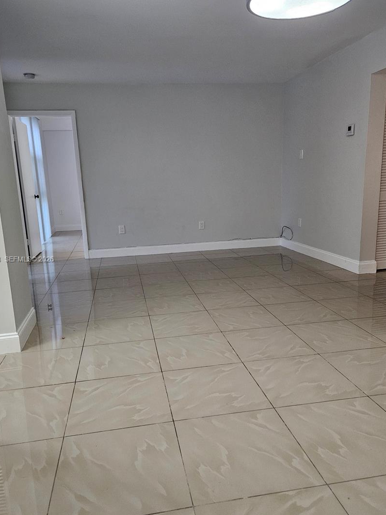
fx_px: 387
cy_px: 260
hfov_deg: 53.0
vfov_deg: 67.3
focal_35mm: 26
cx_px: 182
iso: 500
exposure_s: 1/120
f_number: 1.8
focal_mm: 5.4
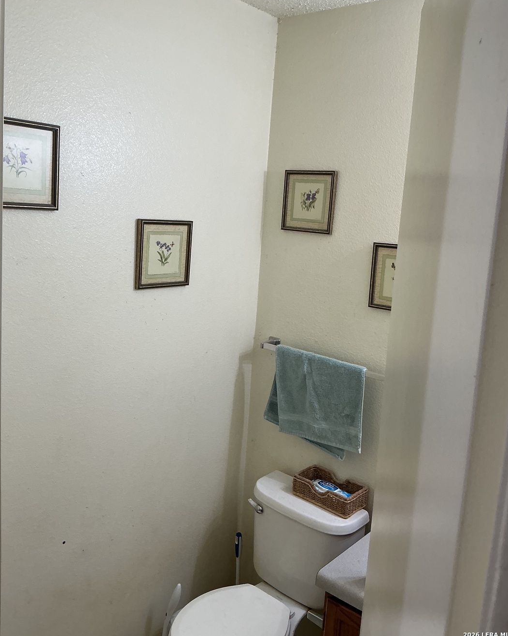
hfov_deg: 47.1
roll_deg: -3.2
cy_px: 291
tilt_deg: -8.3
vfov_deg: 57.1
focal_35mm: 31
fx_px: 583
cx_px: 254
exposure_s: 1/60
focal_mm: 3
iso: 50
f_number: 1.8
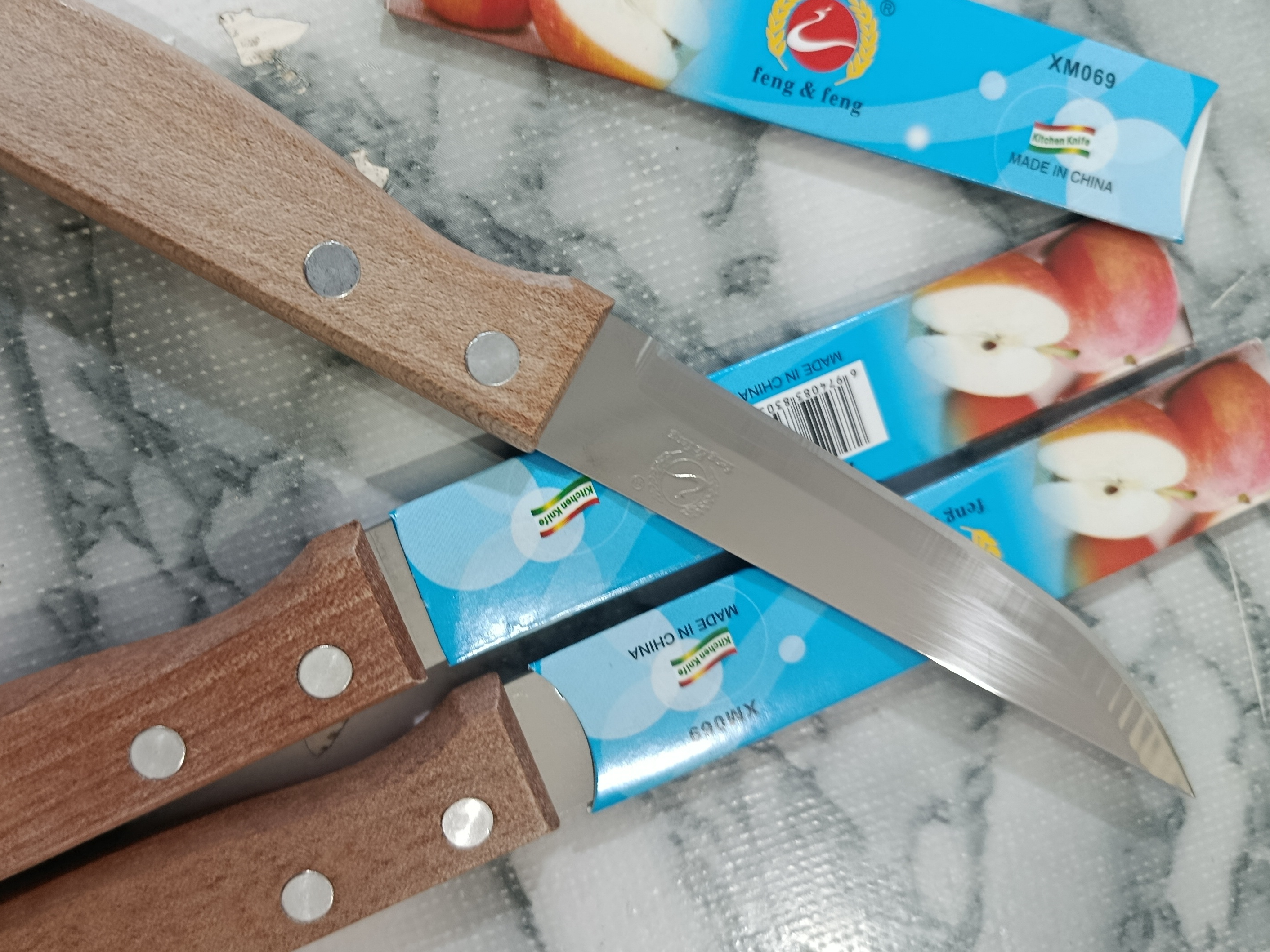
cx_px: 449
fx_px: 1247
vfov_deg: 41.6
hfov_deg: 53.1
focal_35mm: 34
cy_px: 384
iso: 837
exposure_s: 1/50
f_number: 1.7
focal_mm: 5.24
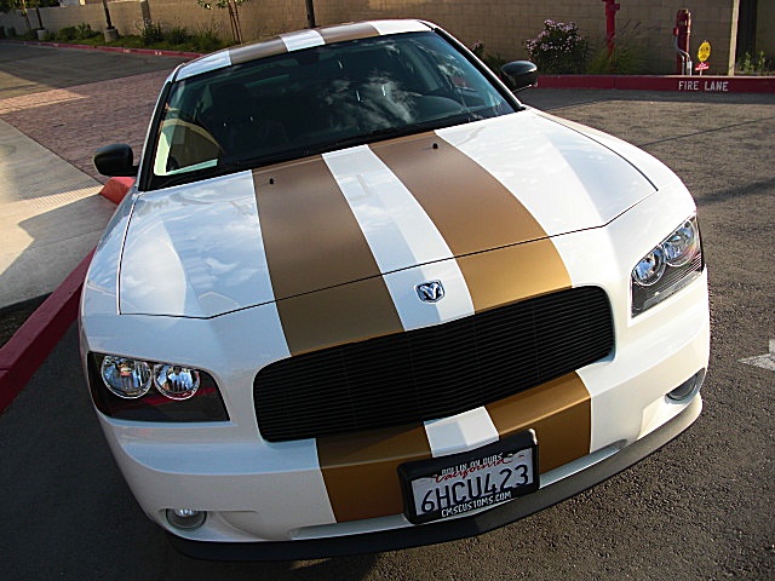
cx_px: 388
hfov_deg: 51.4
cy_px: 290
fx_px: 806
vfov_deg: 39.7
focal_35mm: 36
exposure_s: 1/500
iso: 50
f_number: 2.8
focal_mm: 6.3
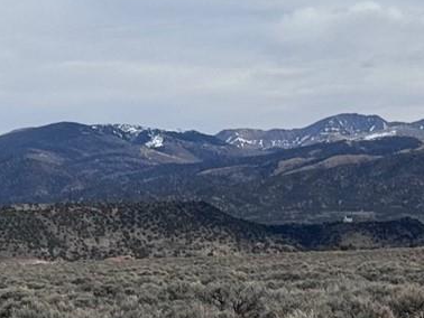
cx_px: -255
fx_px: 2488
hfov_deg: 9.4
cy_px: 498
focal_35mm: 203
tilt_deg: -5.6
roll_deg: +1.2
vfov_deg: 7.2
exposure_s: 1/7937
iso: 64
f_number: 1.78
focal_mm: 6.76
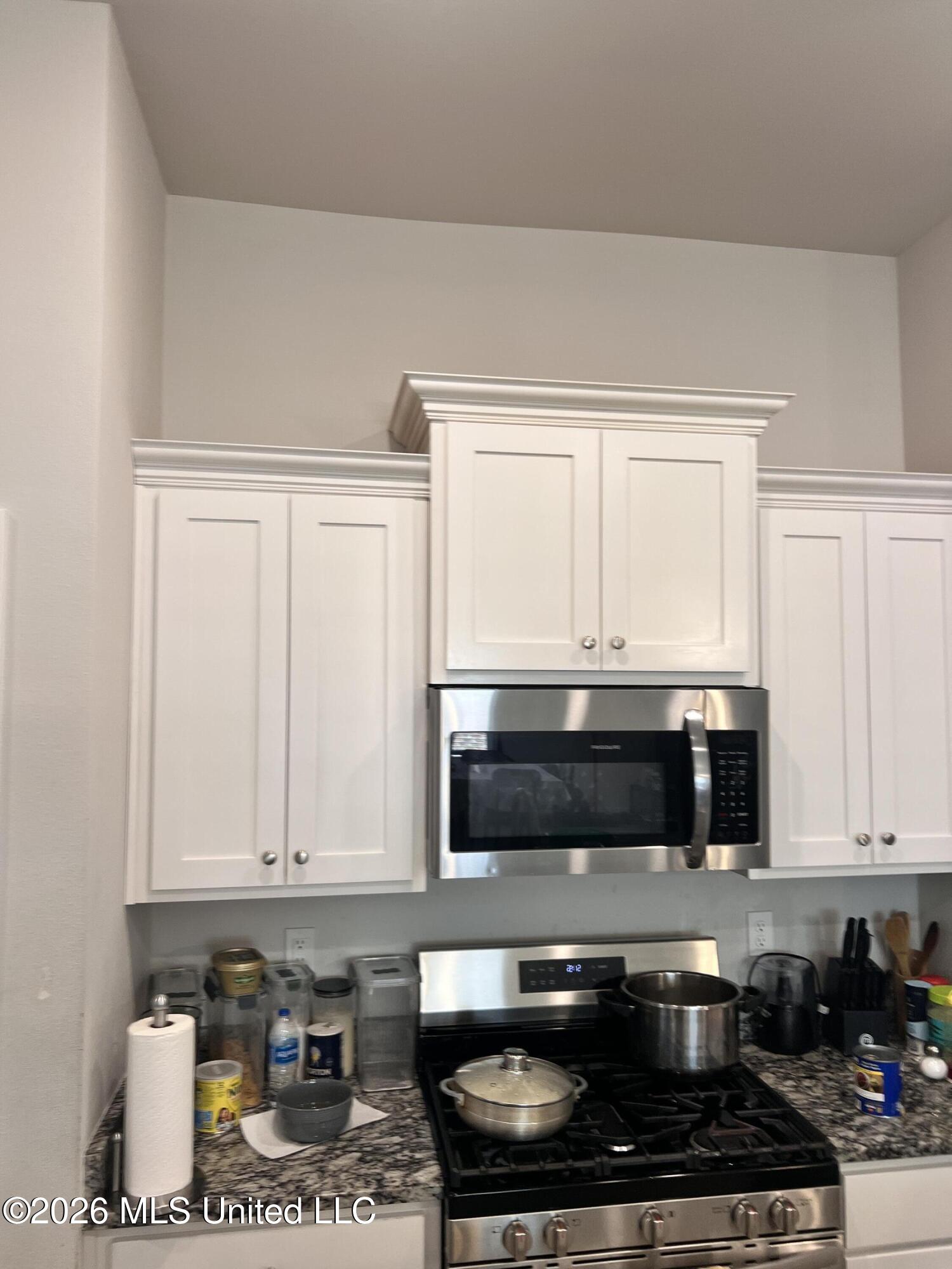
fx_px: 953
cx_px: 476
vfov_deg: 67.3
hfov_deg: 53.1
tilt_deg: +5.9
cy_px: 634
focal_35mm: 26
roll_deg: +2.5
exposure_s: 1/60
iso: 80
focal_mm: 5.7
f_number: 1.5
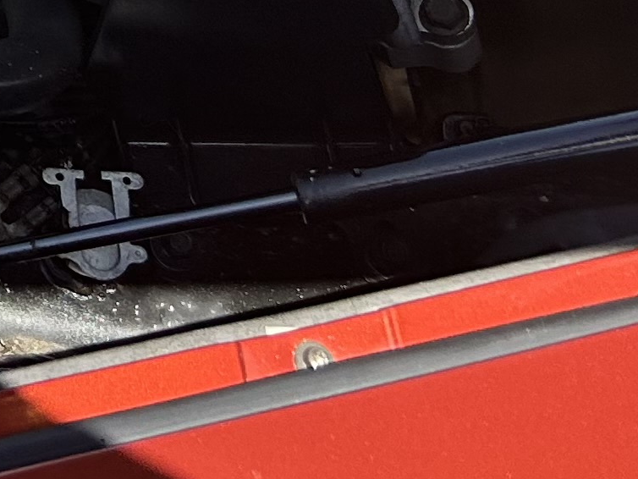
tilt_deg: -53.0
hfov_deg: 12.1
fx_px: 2563
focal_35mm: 139
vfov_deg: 9.7
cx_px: -757
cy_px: -590
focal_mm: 5.7
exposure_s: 1/1224
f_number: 1.5
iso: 50
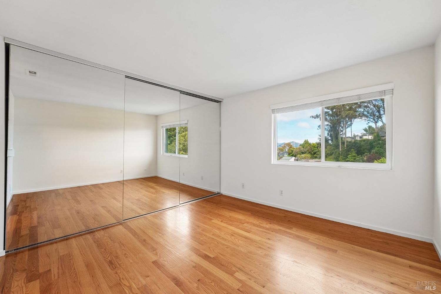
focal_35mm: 14
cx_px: 220
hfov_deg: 104.3
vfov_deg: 81.2
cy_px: 147
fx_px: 171
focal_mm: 14
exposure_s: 1/50
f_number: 8
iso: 500
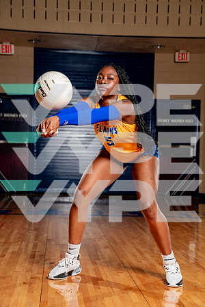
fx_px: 598
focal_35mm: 70
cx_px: 102
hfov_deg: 19.5
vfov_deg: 28.8
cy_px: 154
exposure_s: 1/250
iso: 200
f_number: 5.6
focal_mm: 70
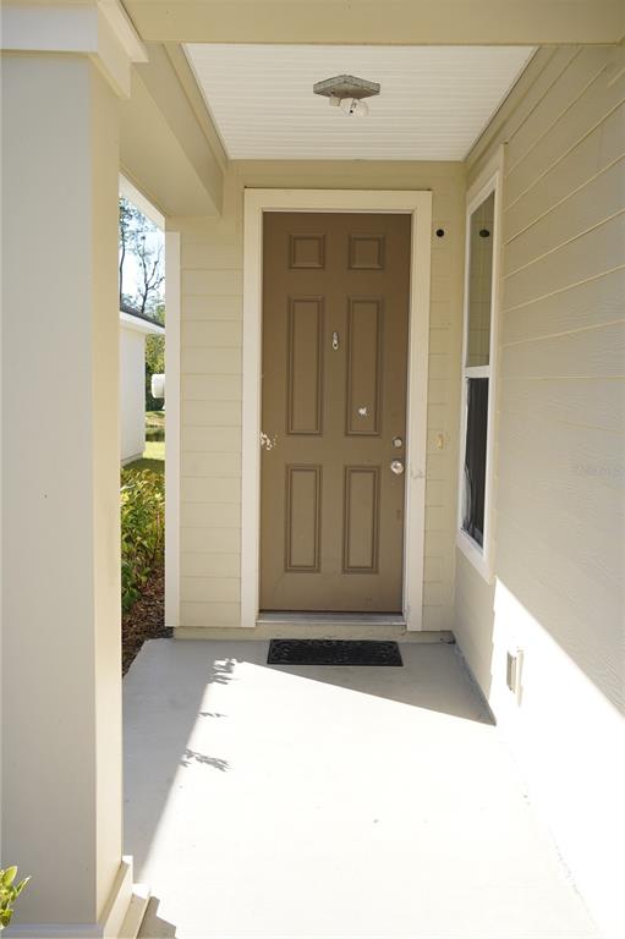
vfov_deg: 54.5
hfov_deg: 37.8
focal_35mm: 35
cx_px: 312
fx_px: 913
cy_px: 470
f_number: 9
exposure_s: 1/60
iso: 100
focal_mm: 35
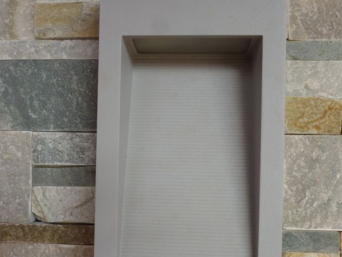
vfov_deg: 37.2
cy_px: 177
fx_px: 376
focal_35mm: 38
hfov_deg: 49.0
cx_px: 172
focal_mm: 5
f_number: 3.1
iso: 100
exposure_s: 1/125
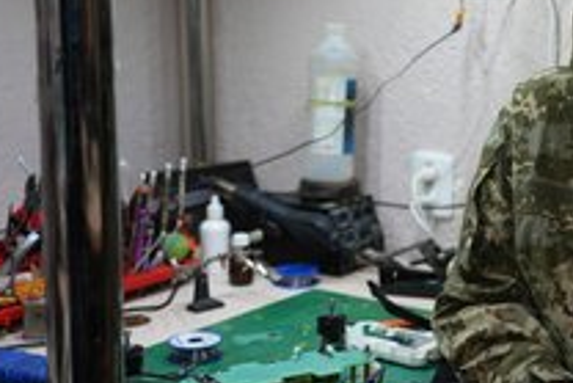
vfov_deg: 17.3
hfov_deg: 24.9
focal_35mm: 79
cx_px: 510
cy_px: 158
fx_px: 1258
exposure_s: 1/160
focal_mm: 41
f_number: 2.8
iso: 2000
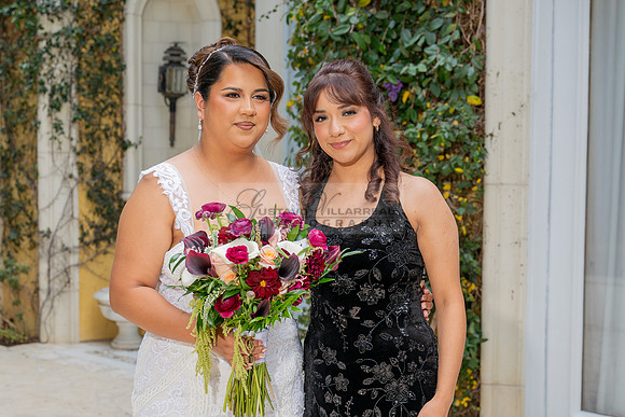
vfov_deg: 18.3
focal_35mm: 74
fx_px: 1292
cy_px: 232
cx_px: 239
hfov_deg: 27.1
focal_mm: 60
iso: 200
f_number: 5
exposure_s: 1/200
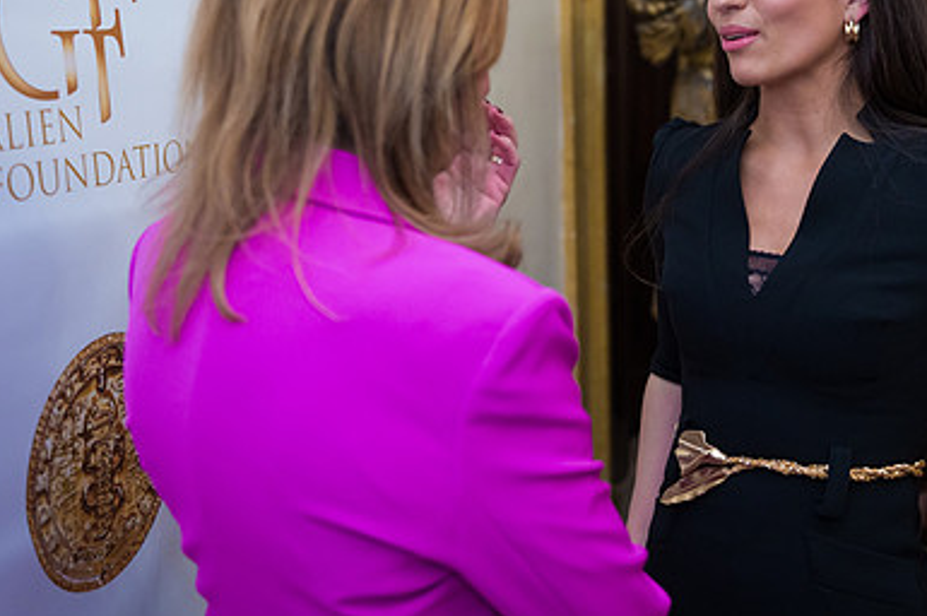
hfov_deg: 32.7
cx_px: 612
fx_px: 1569
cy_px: 185
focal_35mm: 61
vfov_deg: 22.1
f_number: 3.2
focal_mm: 38
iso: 1600
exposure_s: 1/200
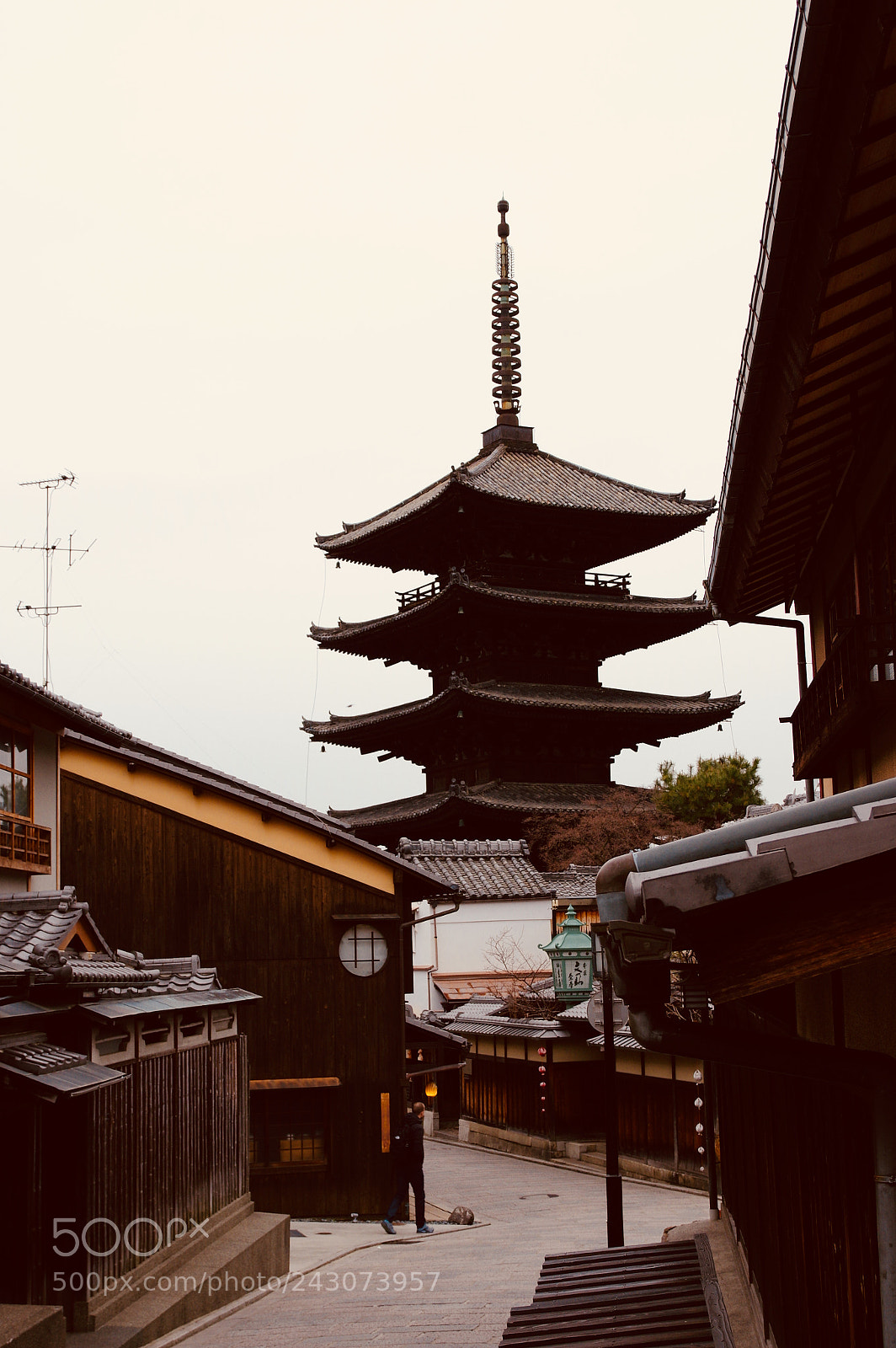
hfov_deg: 31.8
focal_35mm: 42
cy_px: 674
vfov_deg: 46.4
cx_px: 448
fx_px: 1571
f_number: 6.3
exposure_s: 1/125
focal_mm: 28
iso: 200
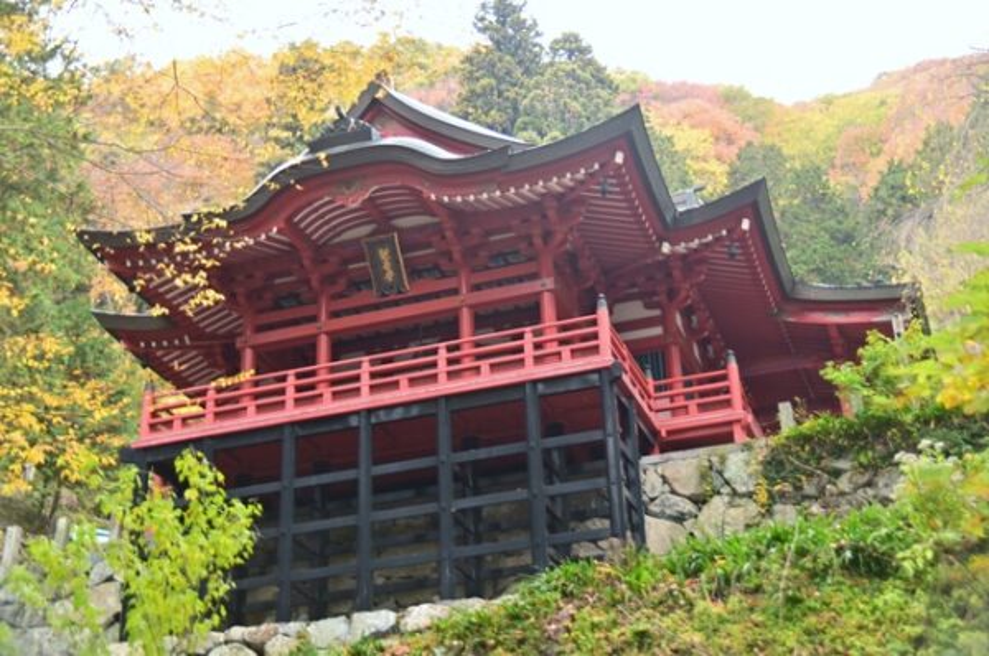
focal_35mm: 55
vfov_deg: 24.5
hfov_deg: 36.3
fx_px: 1509
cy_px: 328
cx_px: 494
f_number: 4.5
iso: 800
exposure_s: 1/60
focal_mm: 55
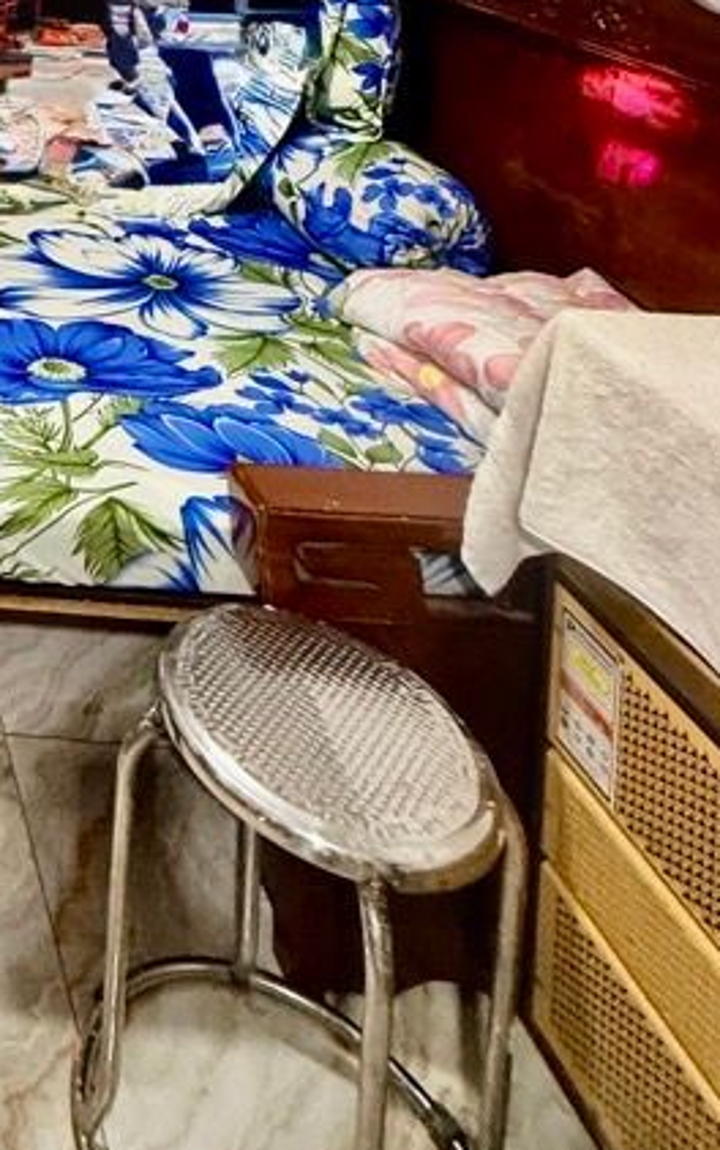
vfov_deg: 39.9
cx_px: -311
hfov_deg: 27.0
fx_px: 1129
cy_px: -204
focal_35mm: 36
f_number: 2.2
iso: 500
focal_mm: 2.22
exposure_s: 1/50
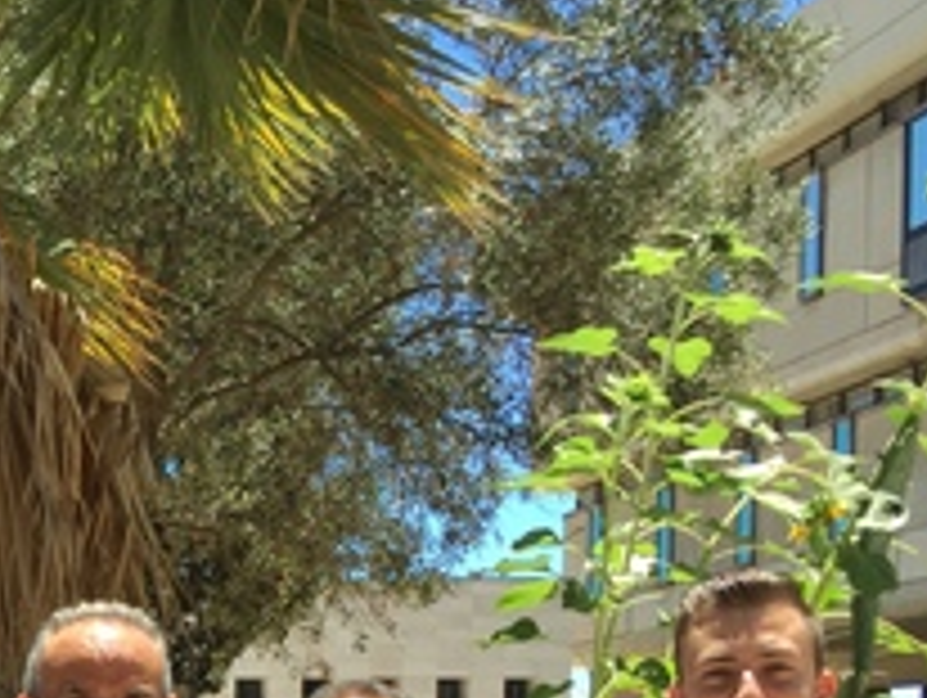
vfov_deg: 17.8
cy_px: 887
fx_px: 2091
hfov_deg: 22.4
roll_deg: -0.8
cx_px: -281
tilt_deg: -1.9
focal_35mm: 78
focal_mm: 4.15
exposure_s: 1/694
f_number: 2.2
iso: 32
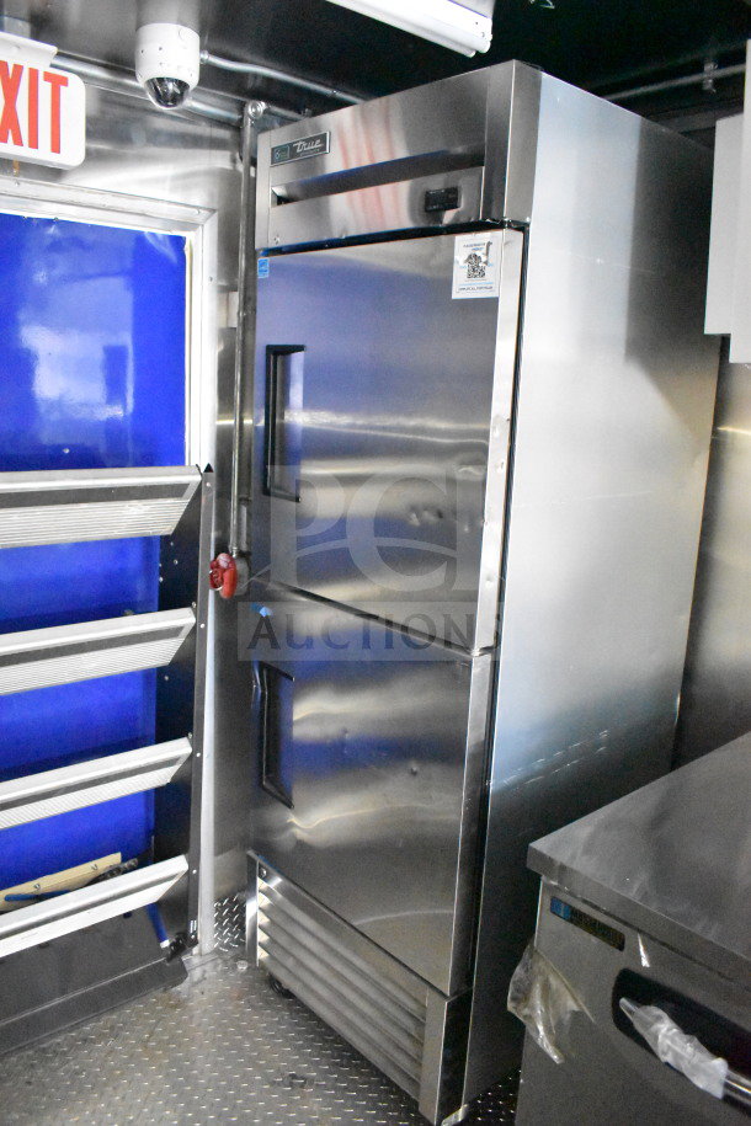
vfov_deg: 67.4
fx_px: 845
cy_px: 563
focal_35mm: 27
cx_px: 376
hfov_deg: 47.9
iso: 22800
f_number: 3.5
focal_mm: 18
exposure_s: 1/30
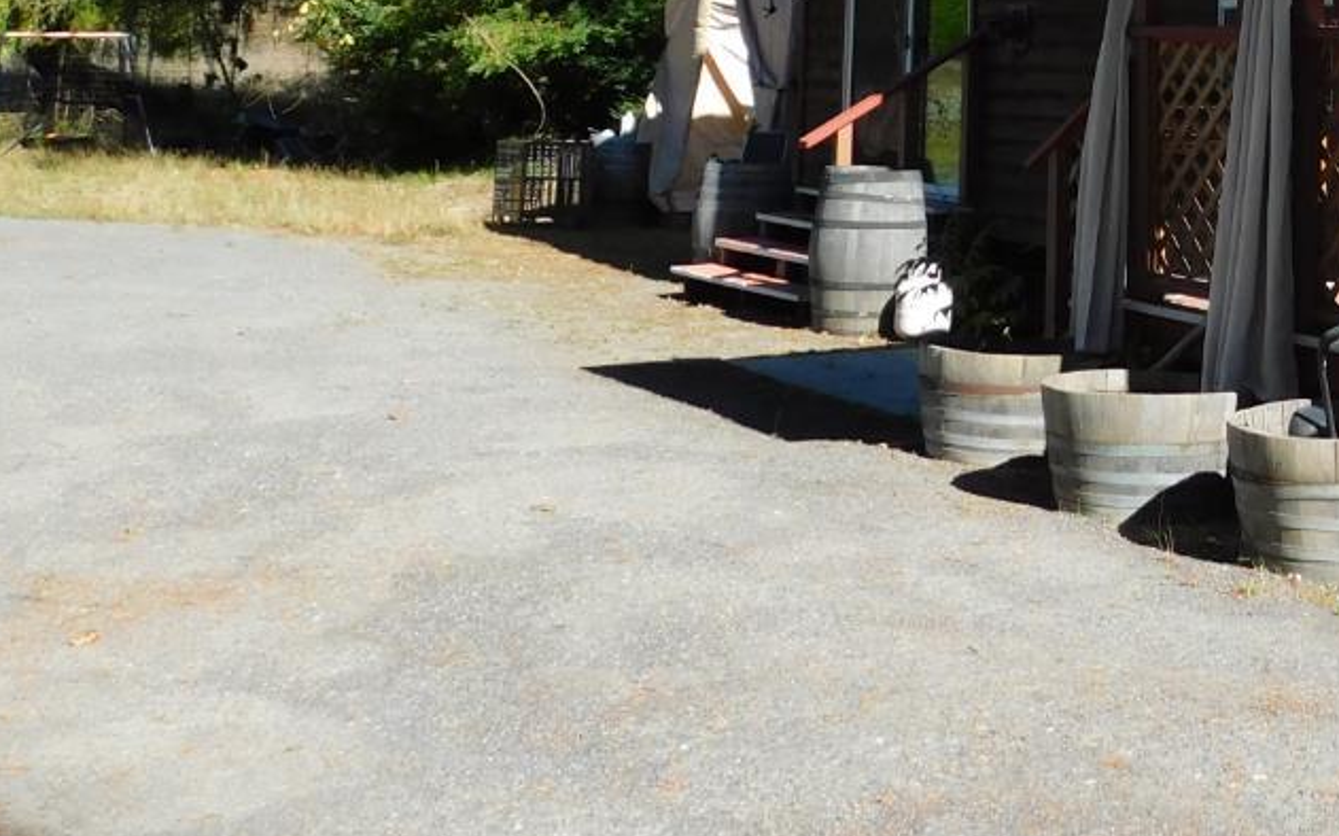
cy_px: -279
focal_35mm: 58
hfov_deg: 33.1
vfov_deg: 20.3
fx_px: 2116
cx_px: 1229
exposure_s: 1/800
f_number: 3
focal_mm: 4
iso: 125
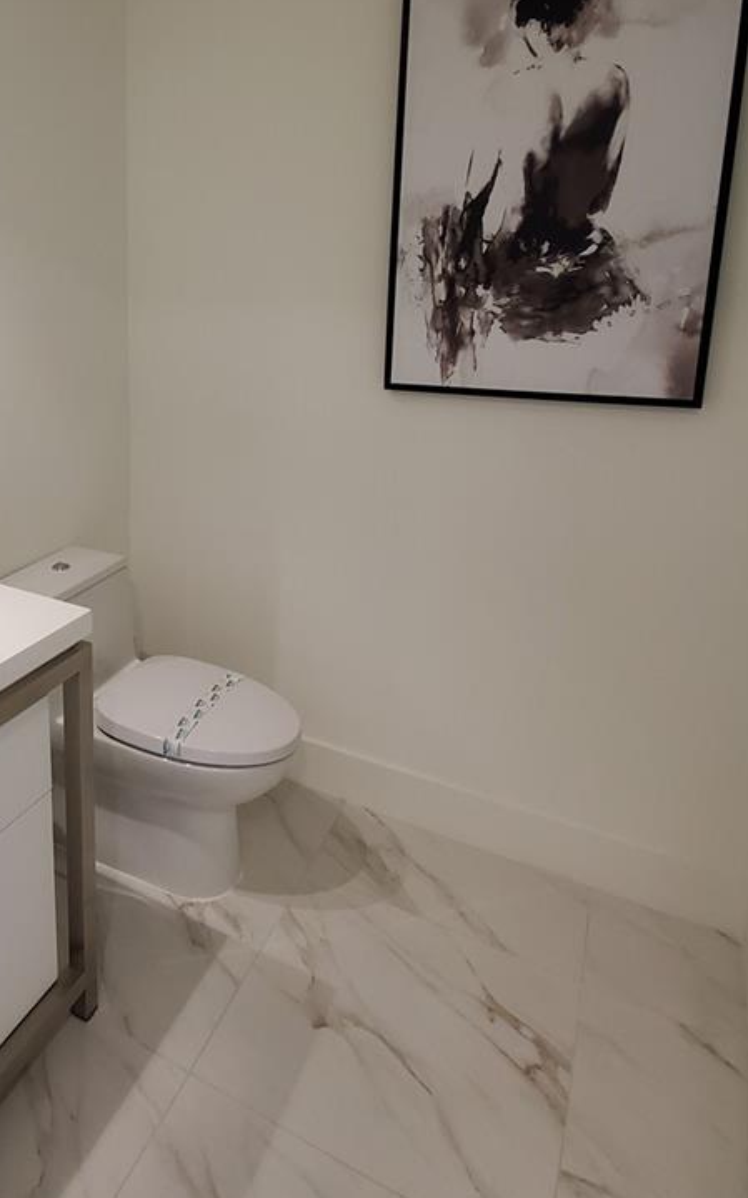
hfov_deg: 49.8
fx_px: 751
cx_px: 150
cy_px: 430
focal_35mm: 23
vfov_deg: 75.5
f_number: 2.2
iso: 250
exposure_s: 1/60
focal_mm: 1.8
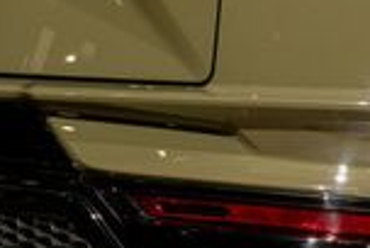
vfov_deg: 6.0
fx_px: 2379
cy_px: 64
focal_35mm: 231
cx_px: 260
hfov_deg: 8.9
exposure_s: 1/50
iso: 400
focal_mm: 55
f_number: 7.1
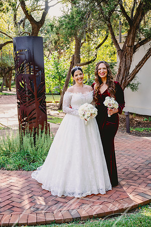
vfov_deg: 42.7
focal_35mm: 46
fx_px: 289
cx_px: 76
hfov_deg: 29.2
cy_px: 114
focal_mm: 46
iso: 400
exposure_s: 1/320
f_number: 3.5
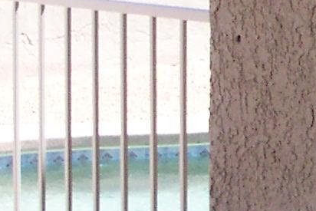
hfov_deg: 9.8
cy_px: -18
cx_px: 324
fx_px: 1826
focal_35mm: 208
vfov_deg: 6.6
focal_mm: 7.5
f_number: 2.8
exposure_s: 1/500
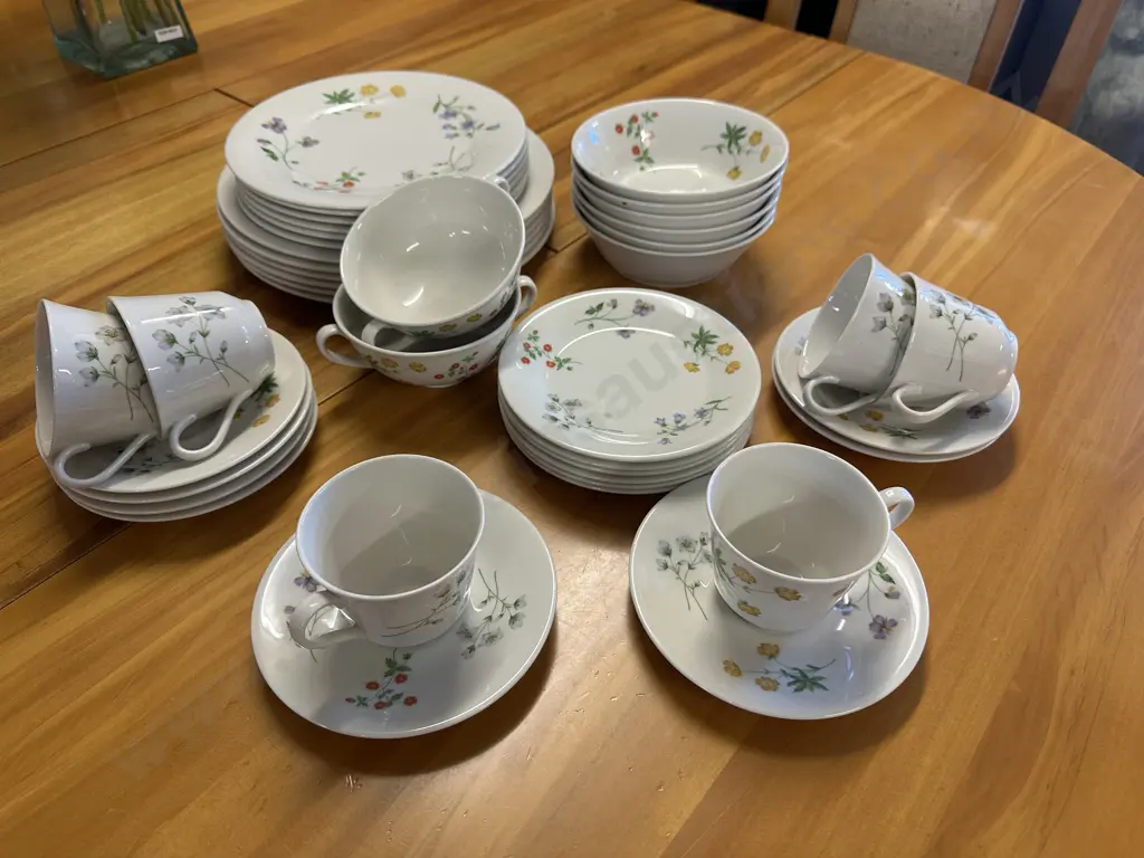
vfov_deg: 56.8
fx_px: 793
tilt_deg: -45.1
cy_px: 429
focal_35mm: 24
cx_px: 572
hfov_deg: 71.6
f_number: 1.78
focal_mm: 6.86
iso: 125
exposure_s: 1/50
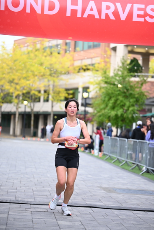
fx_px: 622
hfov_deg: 14.1
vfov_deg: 21.0
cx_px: 77
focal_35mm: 97
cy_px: 115
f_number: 2.8
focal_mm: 97
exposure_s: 1/1600
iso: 1000
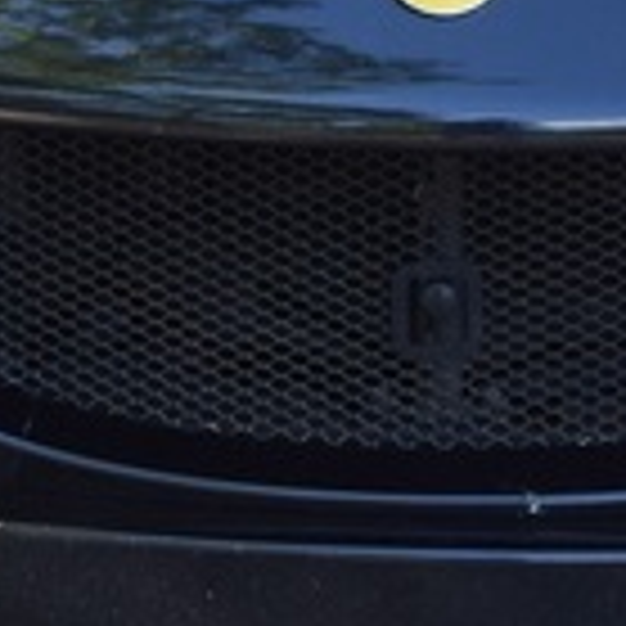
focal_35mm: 293
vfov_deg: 5.9
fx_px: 5995
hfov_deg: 6.0
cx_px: 482
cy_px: -462
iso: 400
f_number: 7.1
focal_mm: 40
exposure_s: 1/200
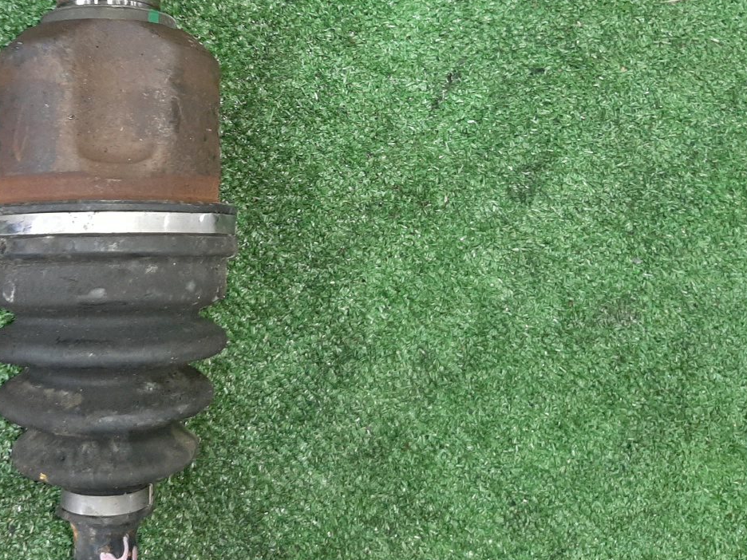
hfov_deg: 45.7
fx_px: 863
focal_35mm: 40
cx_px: 222
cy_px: 143
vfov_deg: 35.2
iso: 207
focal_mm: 3.93
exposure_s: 1/33
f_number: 1.7
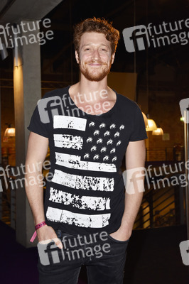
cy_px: 142
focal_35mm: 52
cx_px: 94
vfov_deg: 38.2
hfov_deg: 25.9
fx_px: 410
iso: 1250
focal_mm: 52
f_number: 6.3
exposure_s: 1/160
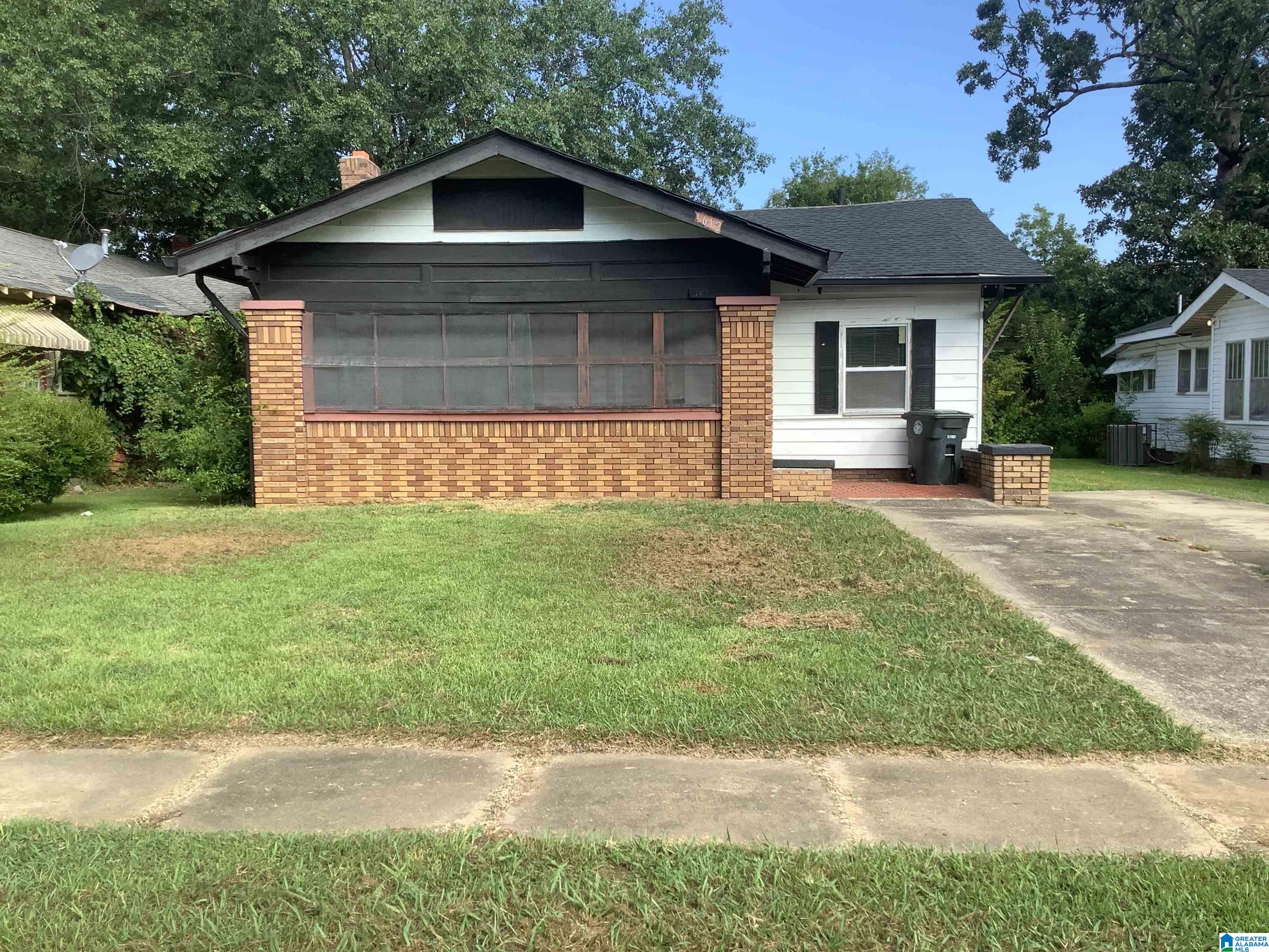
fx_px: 1136
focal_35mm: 31
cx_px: 634
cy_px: 476
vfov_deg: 45.4
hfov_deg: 58.4
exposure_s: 1/471
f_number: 2.4
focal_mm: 3.3
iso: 25
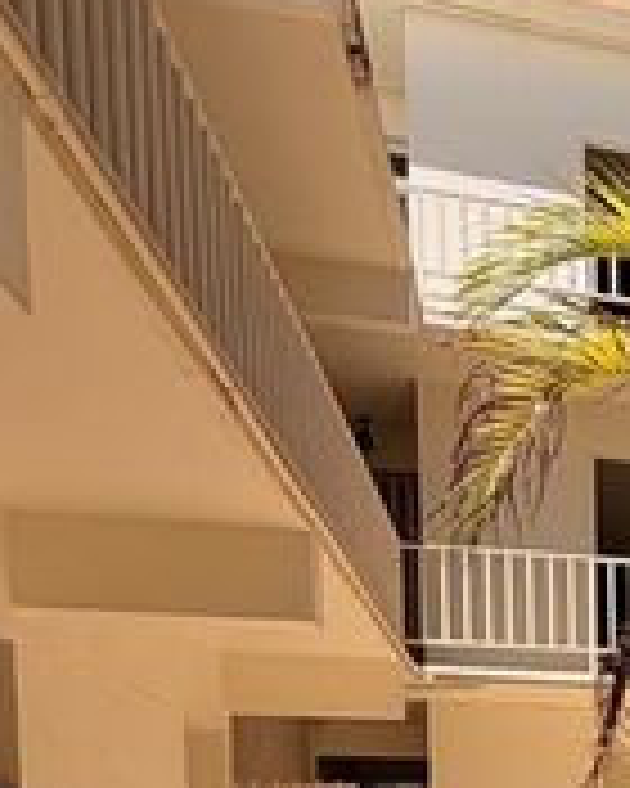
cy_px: 952
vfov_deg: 30.4
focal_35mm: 52
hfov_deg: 23.5
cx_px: 936
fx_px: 1212
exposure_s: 1/1572
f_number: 2.2
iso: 20
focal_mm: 2.22
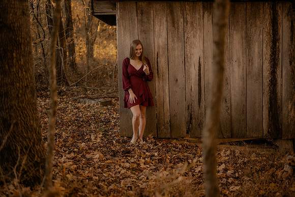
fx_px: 410
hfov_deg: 39.6
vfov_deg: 27.0
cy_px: 98
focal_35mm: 50
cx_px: 148
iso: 250
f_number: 1.8
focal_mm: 50
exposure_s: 1/500
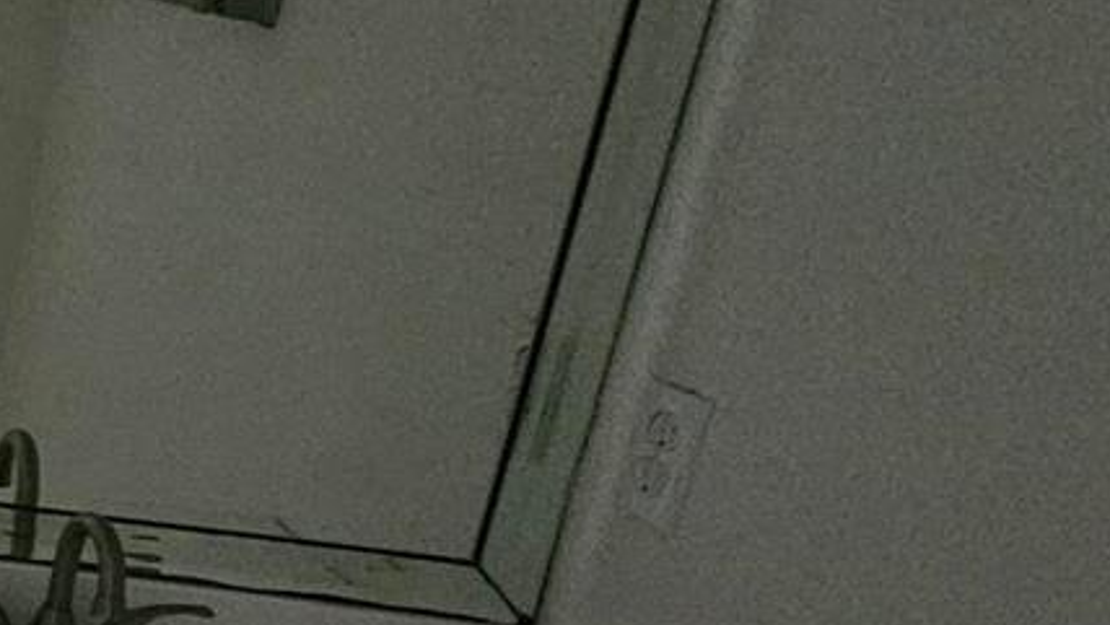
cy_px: 249
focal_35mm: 53
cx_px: -944
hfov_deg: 21.6
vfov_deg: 22.6
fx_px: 1560
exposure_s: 1/24
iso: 1000
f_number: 2.2
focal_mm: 2.2
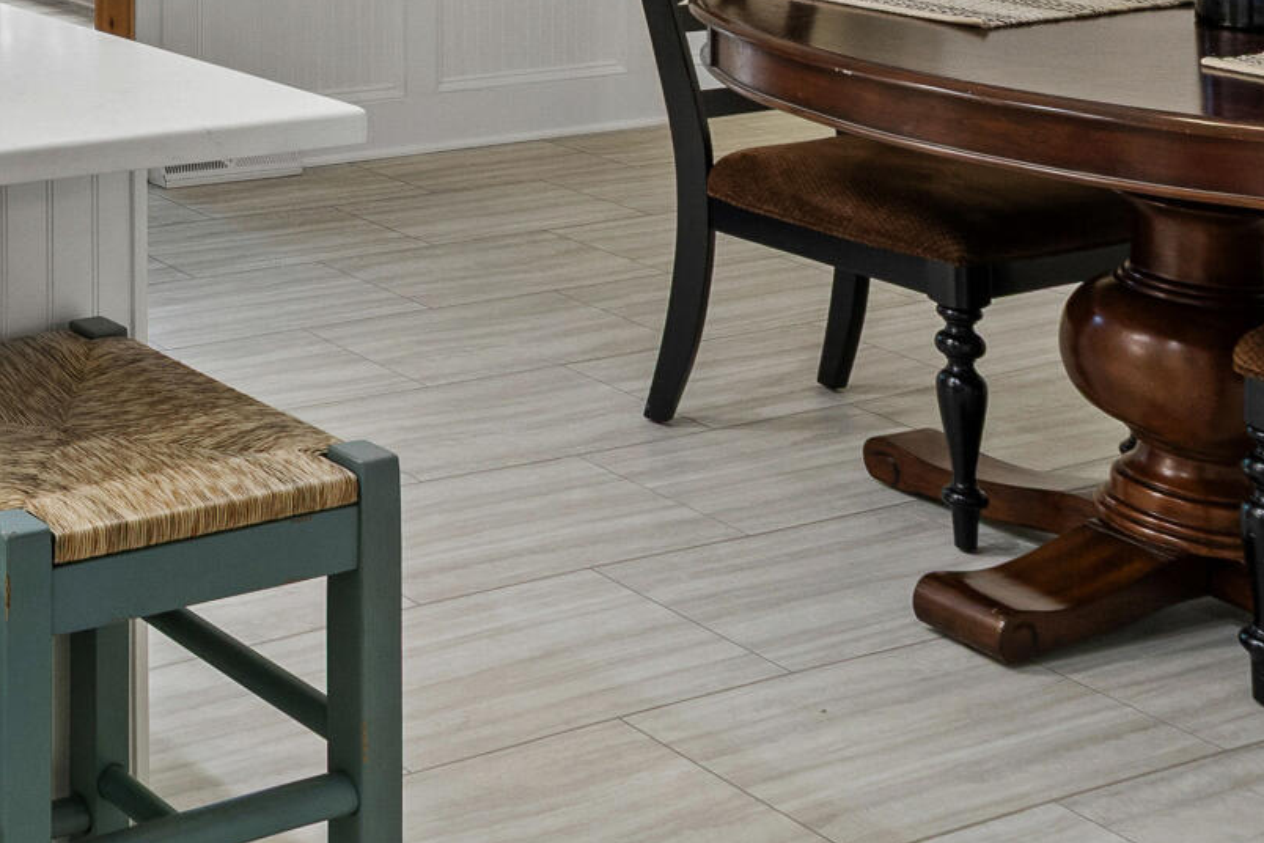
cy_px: -448
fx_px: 1966
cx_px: -461
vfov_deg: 20.4
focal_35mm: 56
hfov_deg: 28.1
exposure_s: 1/1.67
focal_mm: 10
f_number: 8
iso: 100
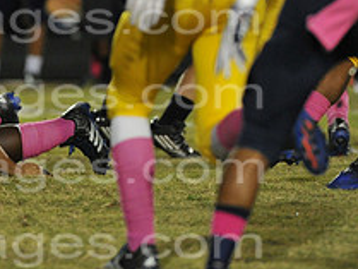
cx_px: -123
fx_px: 8268
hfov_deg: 2.5
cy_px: -15
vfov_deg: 1.9
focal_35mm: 799
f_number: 4
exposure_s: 1/500
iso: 5000
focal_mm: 300
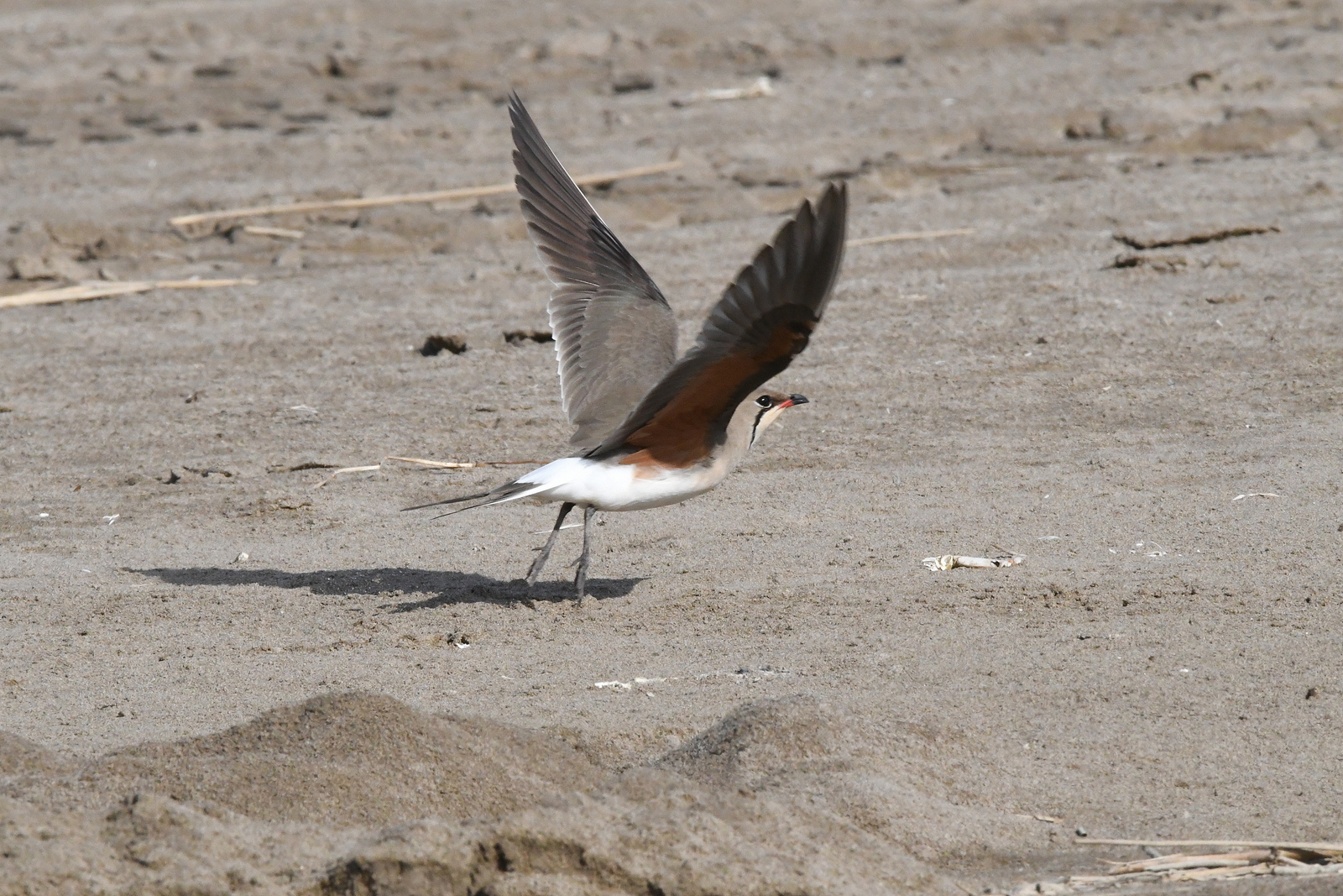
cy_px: 448
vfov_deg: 1.5
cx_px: 672
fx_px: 33576
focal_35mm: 900
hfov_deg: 2.3
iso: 4000
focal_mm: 600
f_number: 20
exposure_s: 1/1600
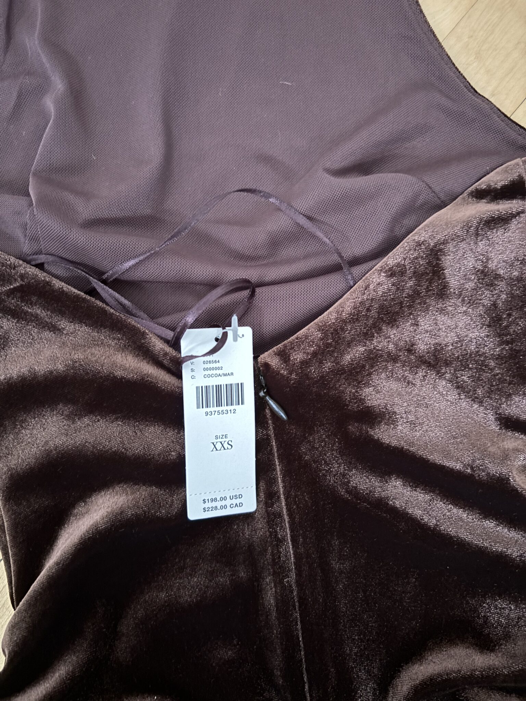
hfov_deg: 53.1
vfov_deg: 67.3
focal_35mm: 26
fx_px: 527
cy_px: 350
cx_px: 263
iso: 800
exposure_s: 1/15
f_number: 1.6
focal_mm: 5.96
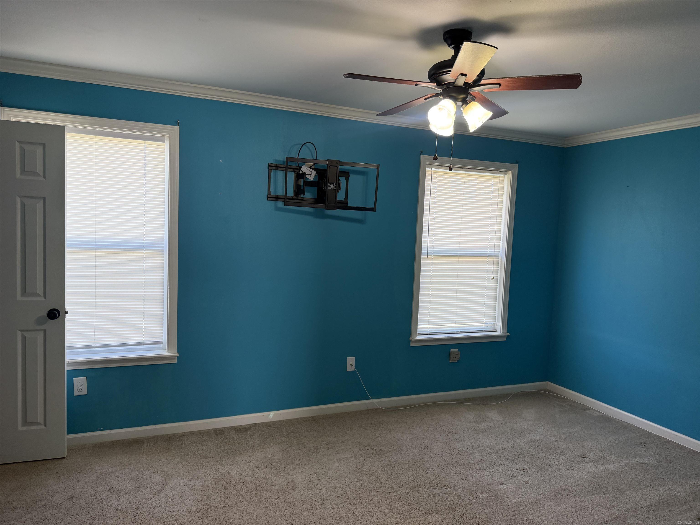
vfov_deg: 56.8
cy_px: 262
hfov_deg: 71.6
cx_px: 350
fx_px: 485
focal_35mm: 24
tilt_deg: -3.9
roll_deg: -2.4
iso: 200
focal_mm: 6.76
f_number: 1.78
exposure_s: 1/120
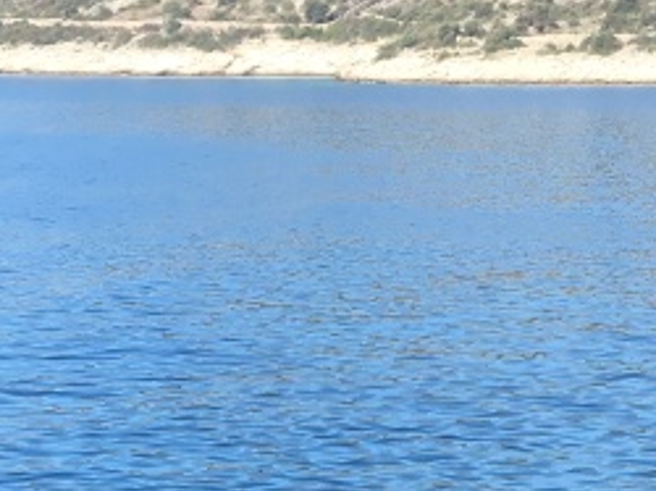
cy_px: 922
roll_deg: +0.5
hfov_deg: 16.7
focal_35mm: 117
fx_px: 2215
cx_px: 520
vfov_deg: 11.6
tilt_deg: -21.6
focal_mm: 4.15
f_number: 2.2
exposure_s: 1/569
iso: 25
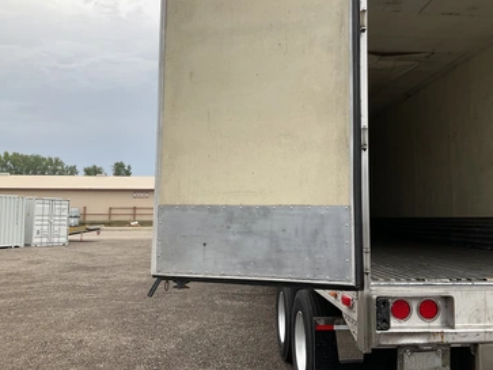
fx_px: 456
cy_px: 167
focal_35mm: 32
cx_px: 268
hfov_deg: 56.8
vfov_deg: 44.1
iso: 25
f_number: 1.8
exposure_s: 1/295
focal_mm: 3
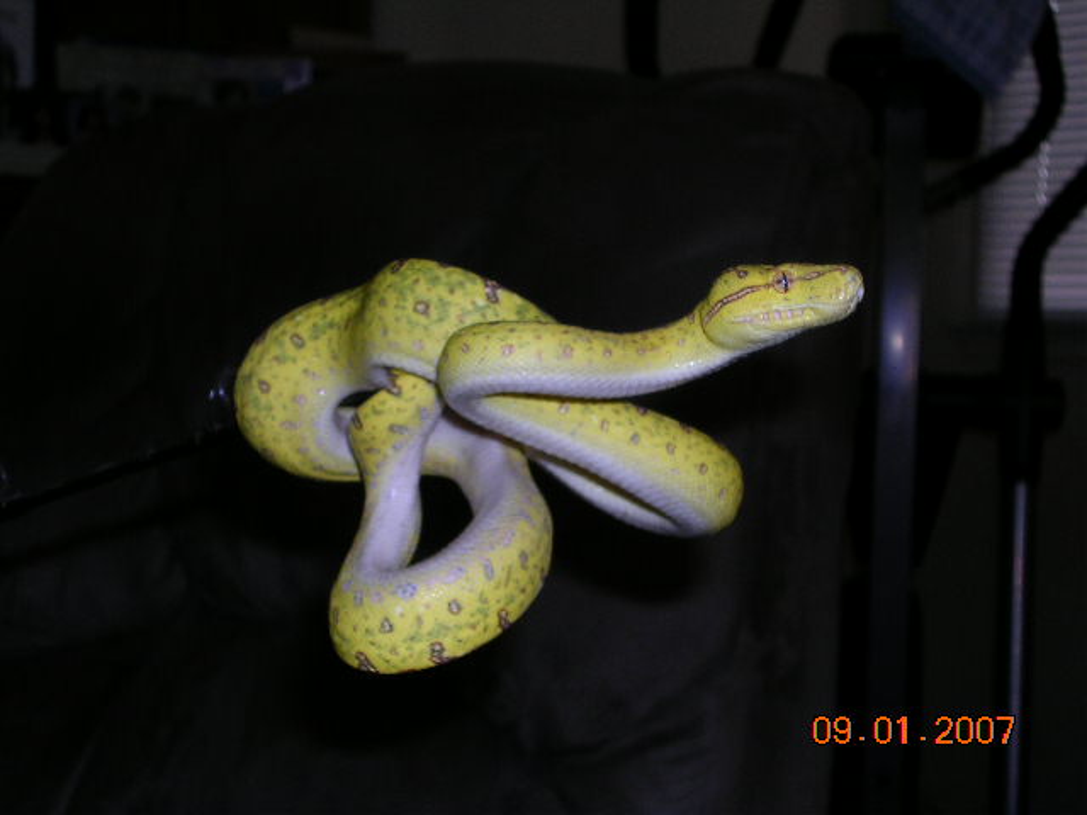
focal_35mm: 67
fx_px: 2104
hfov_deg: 29.0
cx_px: 544
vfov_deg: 21.9
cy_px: 408
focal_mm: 10.2
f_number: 3.6
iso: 50
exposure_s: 1/60.1
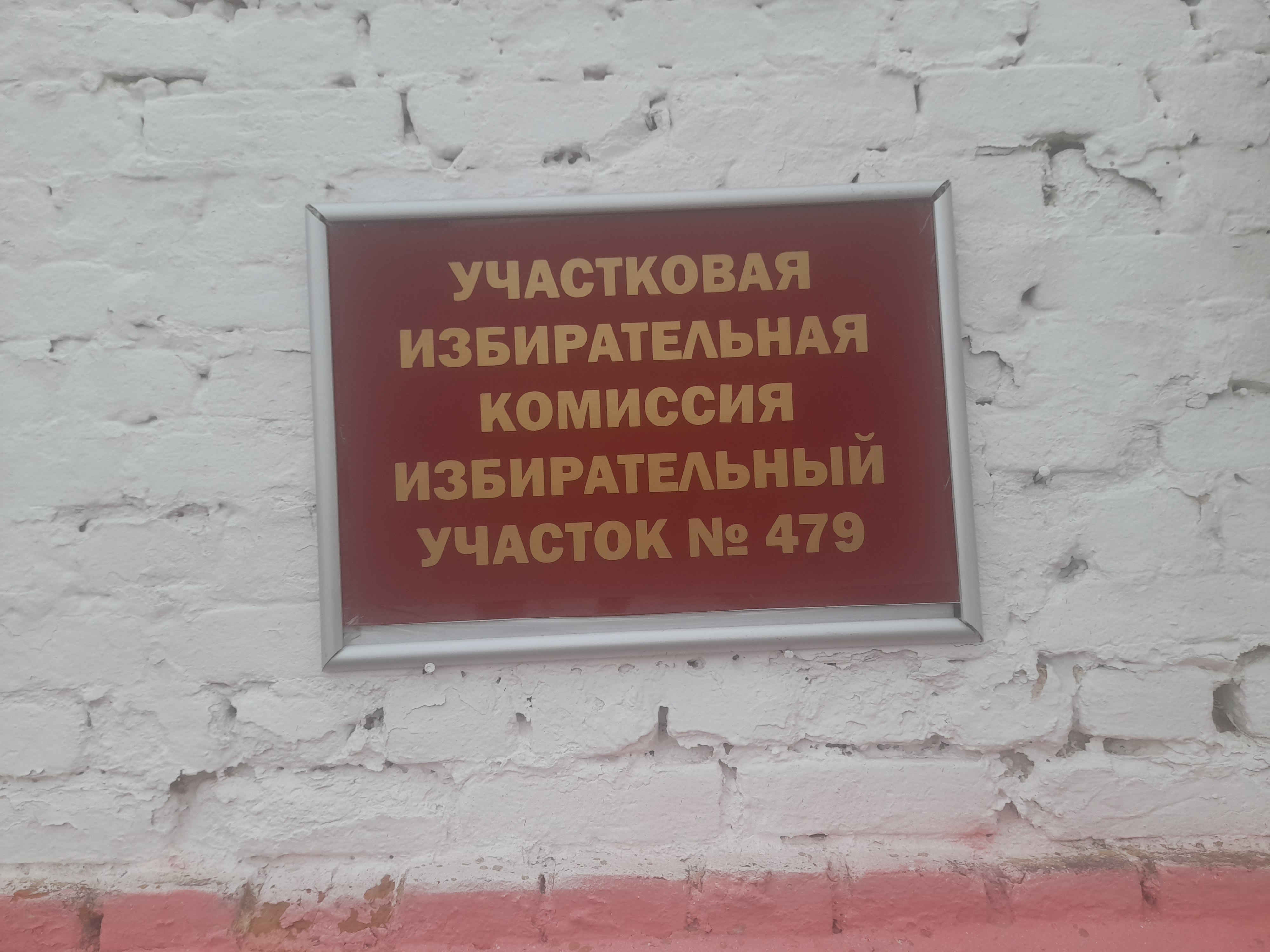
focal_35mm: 25
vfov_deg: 54.9
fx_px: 917
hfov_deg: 69.4
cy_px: 476
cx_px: 635
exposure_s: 1/120
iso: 32
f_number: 2
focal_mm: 4.6
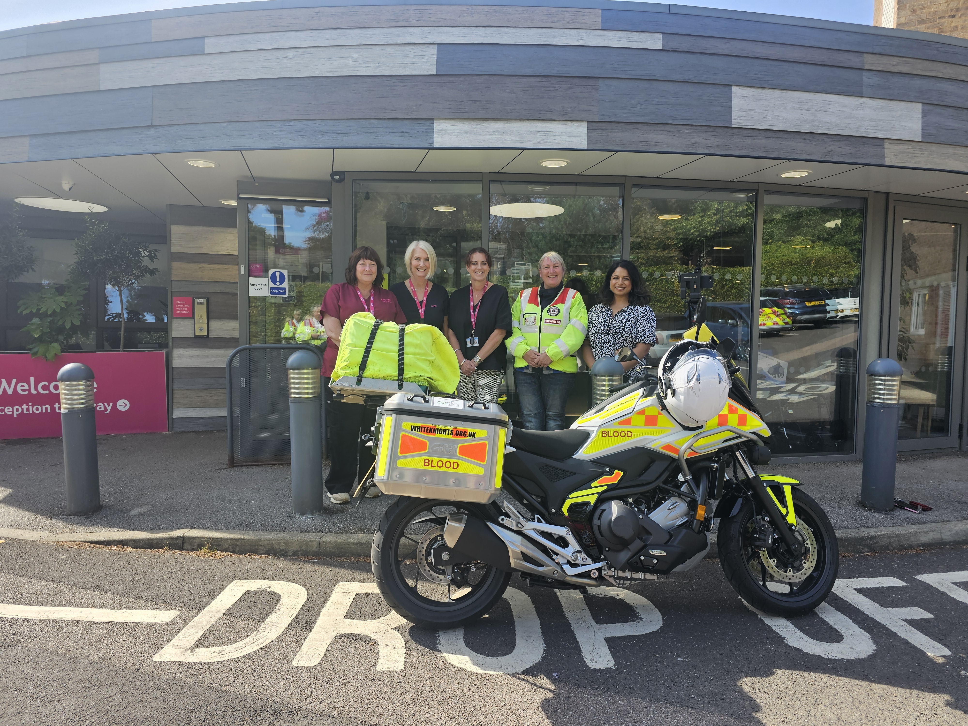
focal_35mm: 23
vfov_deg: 58.9
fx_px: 643
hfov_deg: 73.9
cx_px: 484
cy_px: 363
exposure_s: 1/373
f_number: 1.7
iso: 20
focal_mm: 6.3
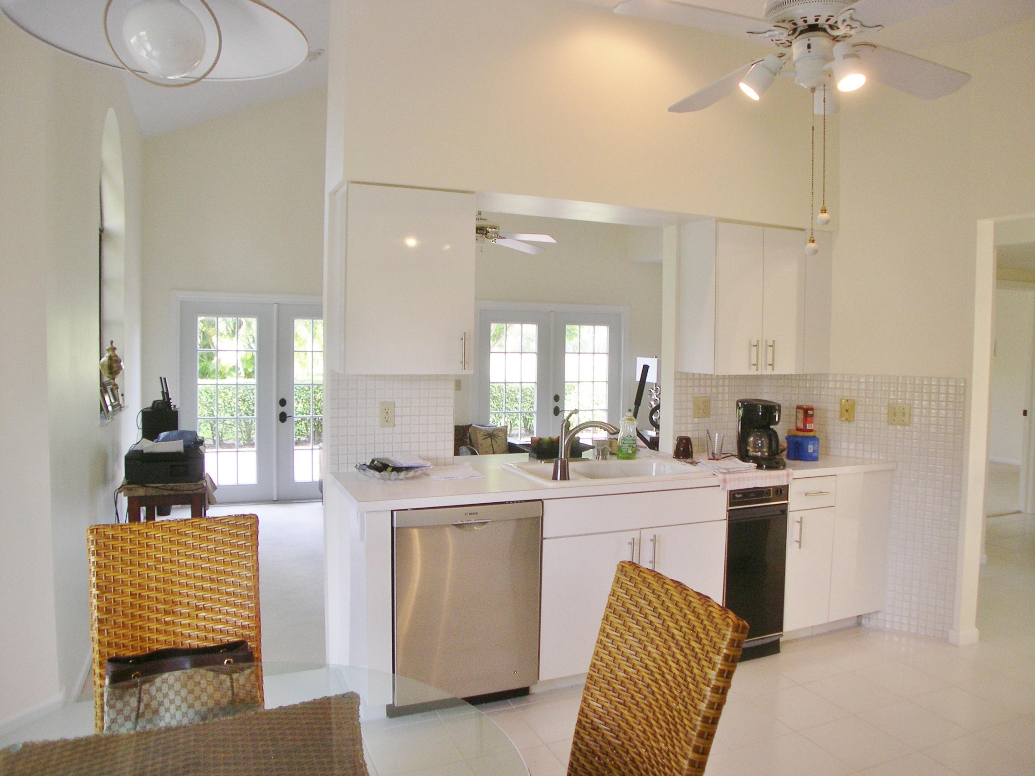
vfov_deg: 37.7
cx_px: 518
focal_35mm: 38
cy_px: 388
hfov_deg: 49.0
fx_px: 1136
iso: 100
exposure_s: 1/50.9
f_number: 2.8
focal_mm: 8
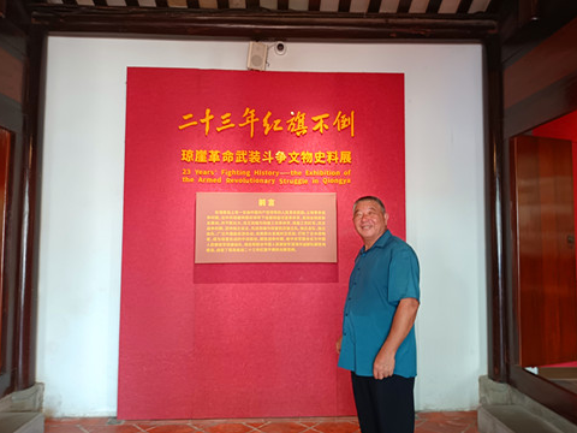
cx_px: 293
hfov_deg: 69.4
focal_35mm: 25
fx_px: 417
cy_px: 215
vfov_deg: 54.9
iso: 1250
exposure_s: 1/25
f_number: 1.75
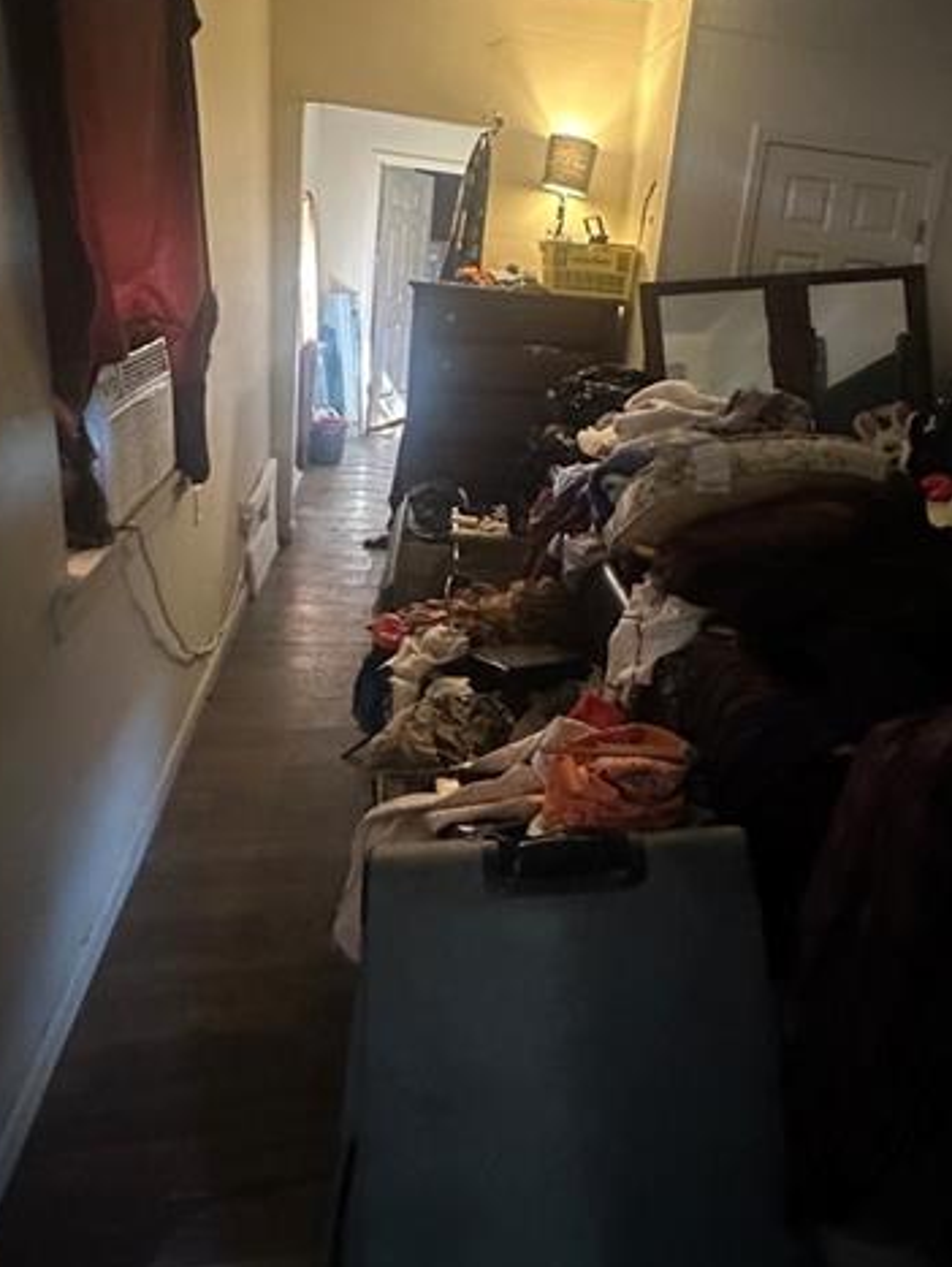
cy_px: 459
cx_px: 567
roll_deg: -10.0
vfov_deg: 72.4
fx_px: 842
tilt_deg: -13.5
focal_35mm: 23
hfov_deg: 58.5
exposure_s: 1/40
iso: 1250
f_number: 2.2
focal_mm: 2.22
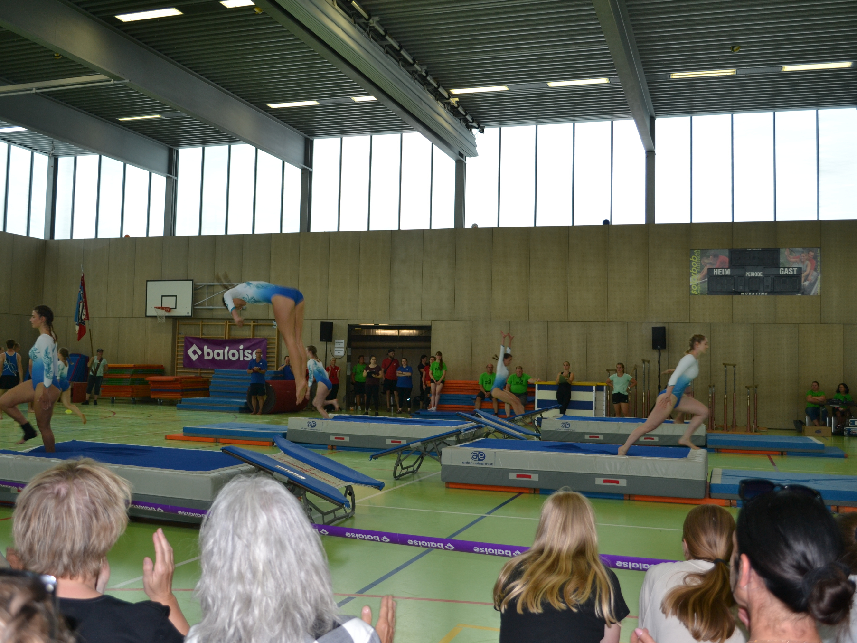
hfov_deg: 51.3
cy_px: 322
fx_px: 891
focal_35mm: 36
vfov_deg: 39.7
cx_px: 414
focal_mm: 22
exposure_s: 1/125
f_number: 4
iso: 160
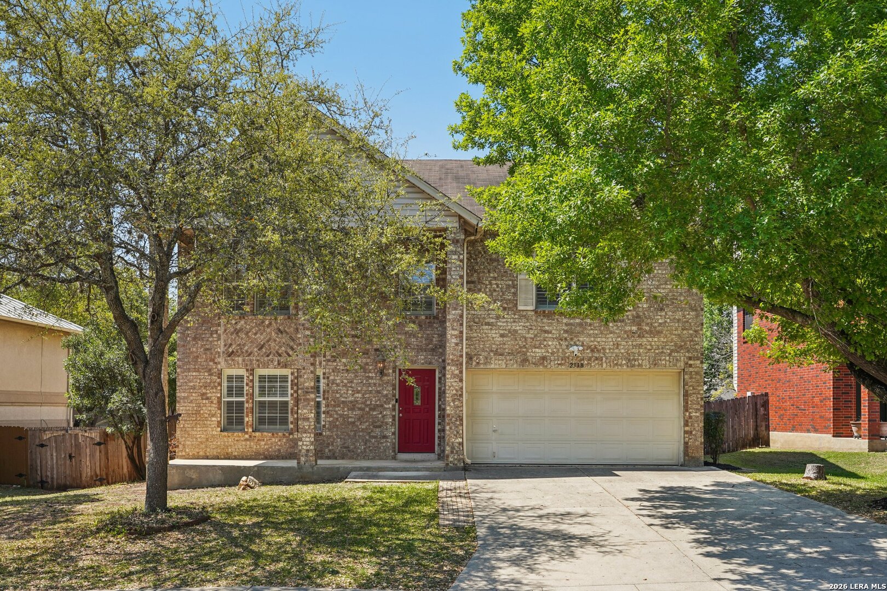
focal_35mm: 32
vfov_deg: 41.1
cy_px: 296
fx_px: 788
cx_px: 444
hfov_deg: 58.7
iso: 100
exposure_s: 1/125
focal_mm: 32
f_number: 8
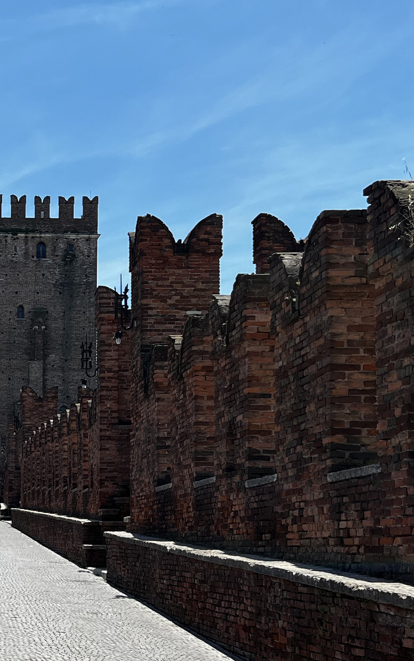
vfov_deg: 33.0
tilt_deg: +4.0
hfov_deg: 19.9
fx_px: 1101
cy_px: 466
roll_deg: -0.4
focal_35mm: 61
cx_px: -91
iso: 50
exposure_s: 1/4115
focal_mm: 5.7
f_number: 1.5
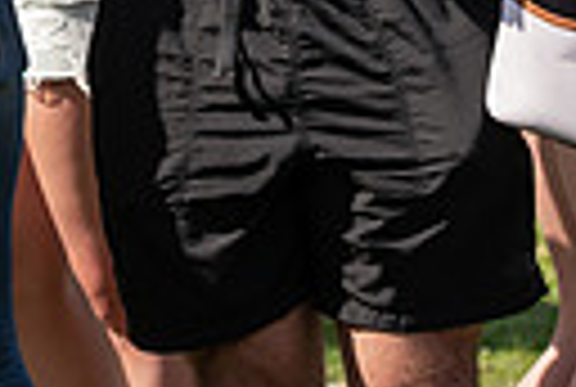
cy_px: -358
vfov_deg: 3.6
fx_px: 6158
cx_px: -40
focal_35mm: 384
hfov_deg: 5.3
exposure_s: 1/640
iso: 200
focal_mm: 85
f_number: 5.6
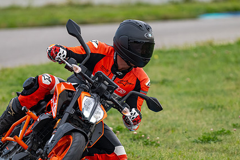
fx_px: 5468
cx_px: 77
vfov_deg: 1.7
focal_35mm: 820
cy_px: 104
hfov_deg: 2.5
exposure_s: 1/1250
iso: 900
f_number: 6.3
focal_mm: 600
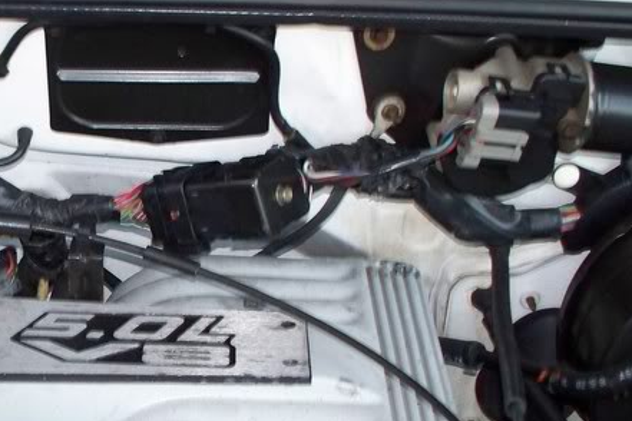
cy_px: 291
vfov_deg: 15.7
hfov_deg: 22.6
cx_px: 17
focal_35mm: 87
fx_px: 1527
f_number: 2.8
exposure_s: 1/60
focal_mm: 7.54
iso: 200
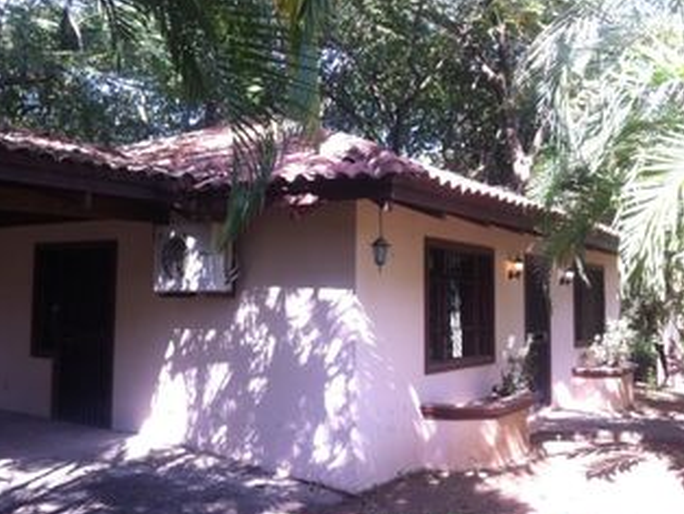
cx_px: 305
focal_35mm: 39
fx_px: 771
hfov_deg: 47.7
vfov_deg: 36.9
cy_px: 241
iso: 125
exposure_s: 1/120
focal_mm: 3.85
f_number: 2.8
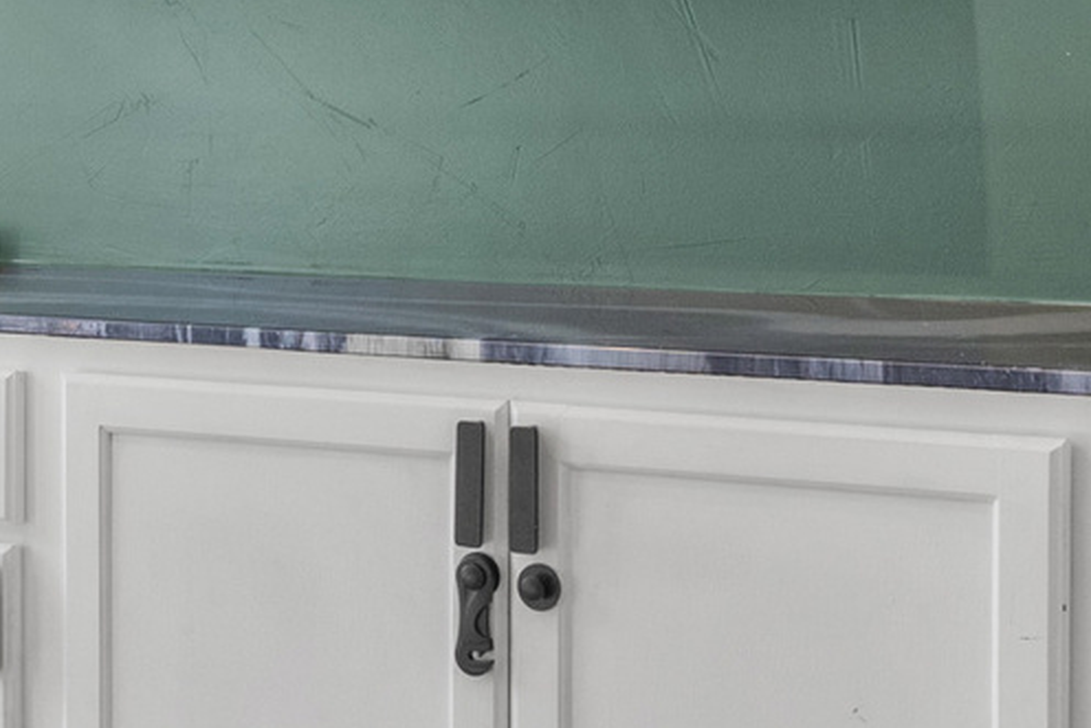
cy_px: 111
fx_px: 2880
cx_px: -194
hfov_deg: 20.2
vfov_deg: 14.3
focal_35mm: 95
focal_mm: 23
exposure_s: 1/15
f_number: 8
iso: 500
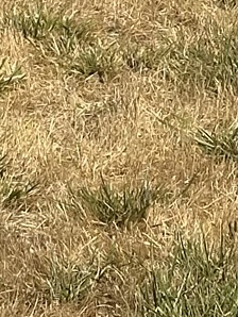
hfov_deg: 4.5
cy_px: -379
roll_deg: -1.3
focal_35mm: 322
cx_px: -316
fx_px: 2948
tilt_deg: -8.8
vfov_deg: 6.0
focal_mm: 6.86
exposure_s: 1/5556
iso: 64
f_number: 1.78
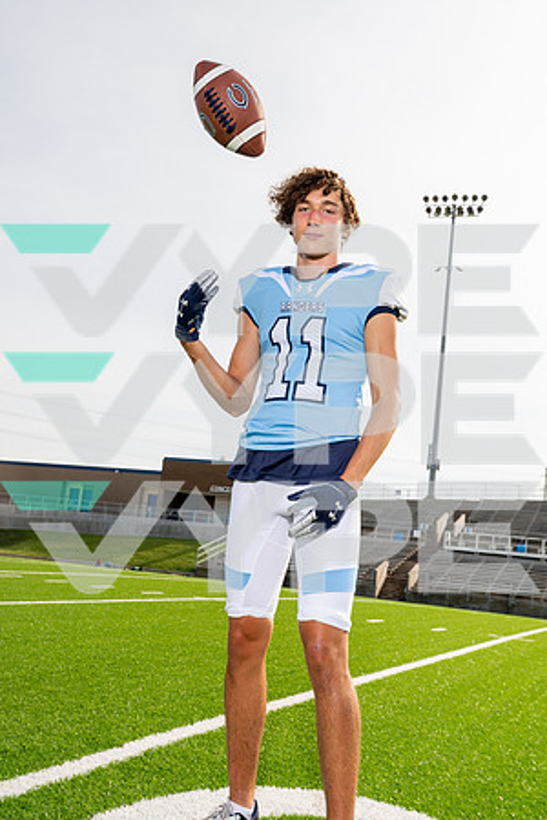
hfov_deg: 33.4
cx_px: 274
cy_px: 410
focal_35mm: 40
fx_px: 912
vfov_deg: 48.5
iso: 100
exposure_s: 1/250
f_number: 8
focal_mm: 40
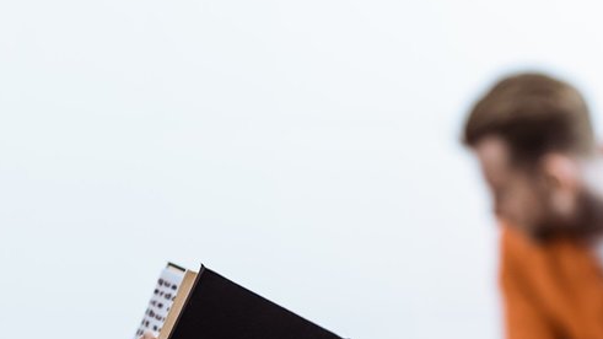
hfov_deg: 16.6
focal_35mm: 128
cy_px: 376
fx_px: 2046
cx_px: 114
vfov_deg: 9.4
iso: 250
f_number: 2.8
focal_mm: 50
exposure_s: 1/200
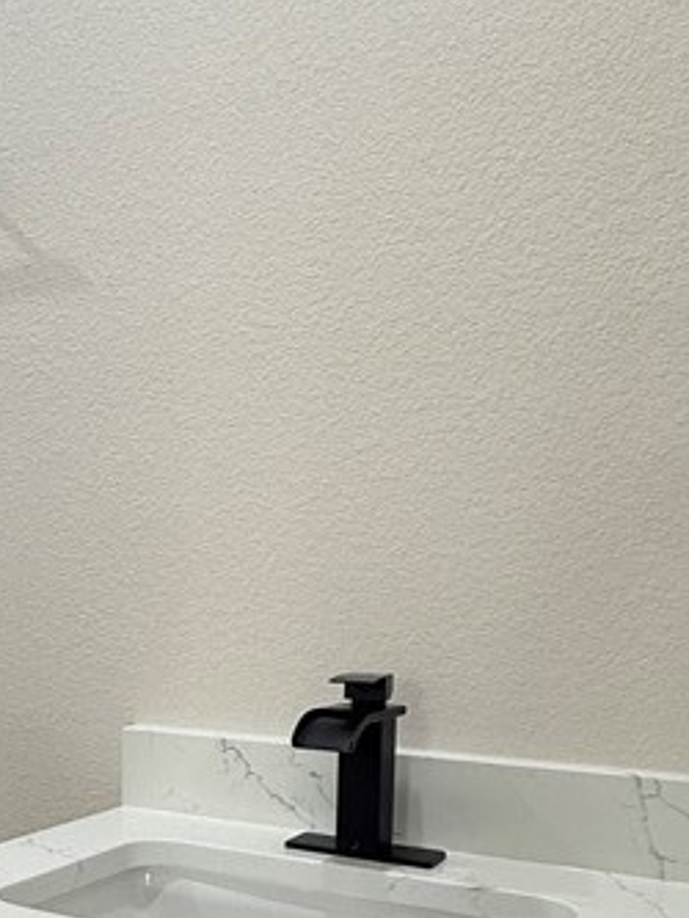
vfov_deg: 42.9
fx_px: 1140
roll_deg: -1.1
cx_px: 96
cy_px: 648
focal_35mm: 43
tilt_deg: -2.4
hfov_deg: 32.3
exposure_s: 1/120
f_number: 2.2
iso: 160
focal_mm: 2.22
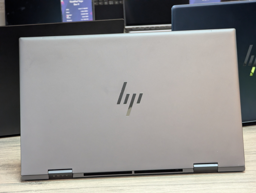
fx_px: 866
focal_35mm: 117
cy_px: 96
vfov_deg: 12.7
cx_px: 128
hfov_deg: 16.8
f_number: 3.5
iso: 1063
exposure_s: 1/50
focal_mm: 19
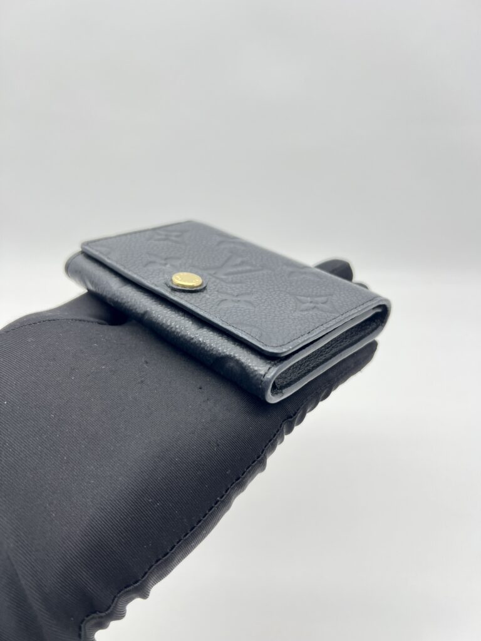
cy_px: 320
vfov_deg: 67.3
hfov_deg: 53.1
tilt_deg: -33.9
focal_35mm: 26
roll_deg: +0.7
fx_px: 482
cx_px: 240
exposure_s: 1/100
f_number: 1.5
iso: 40
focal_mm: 5.7
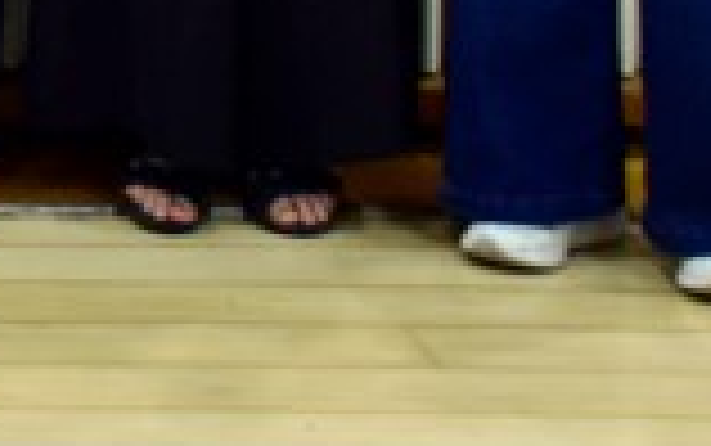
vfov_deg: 5.0
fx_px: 4884
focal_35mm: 252
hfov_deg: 7.7
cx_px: -994
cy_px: -770
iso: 800
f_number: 5.6
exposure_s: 1/50
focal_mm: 29
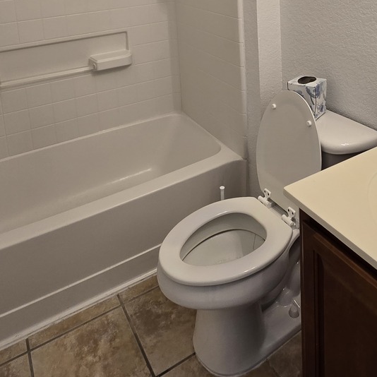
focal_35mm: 31
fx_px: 382
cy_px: 1
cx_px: 226
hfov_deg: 52.2
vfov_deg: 44.7
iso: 50
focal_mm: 2.2
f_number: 2.2
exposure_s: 1/60
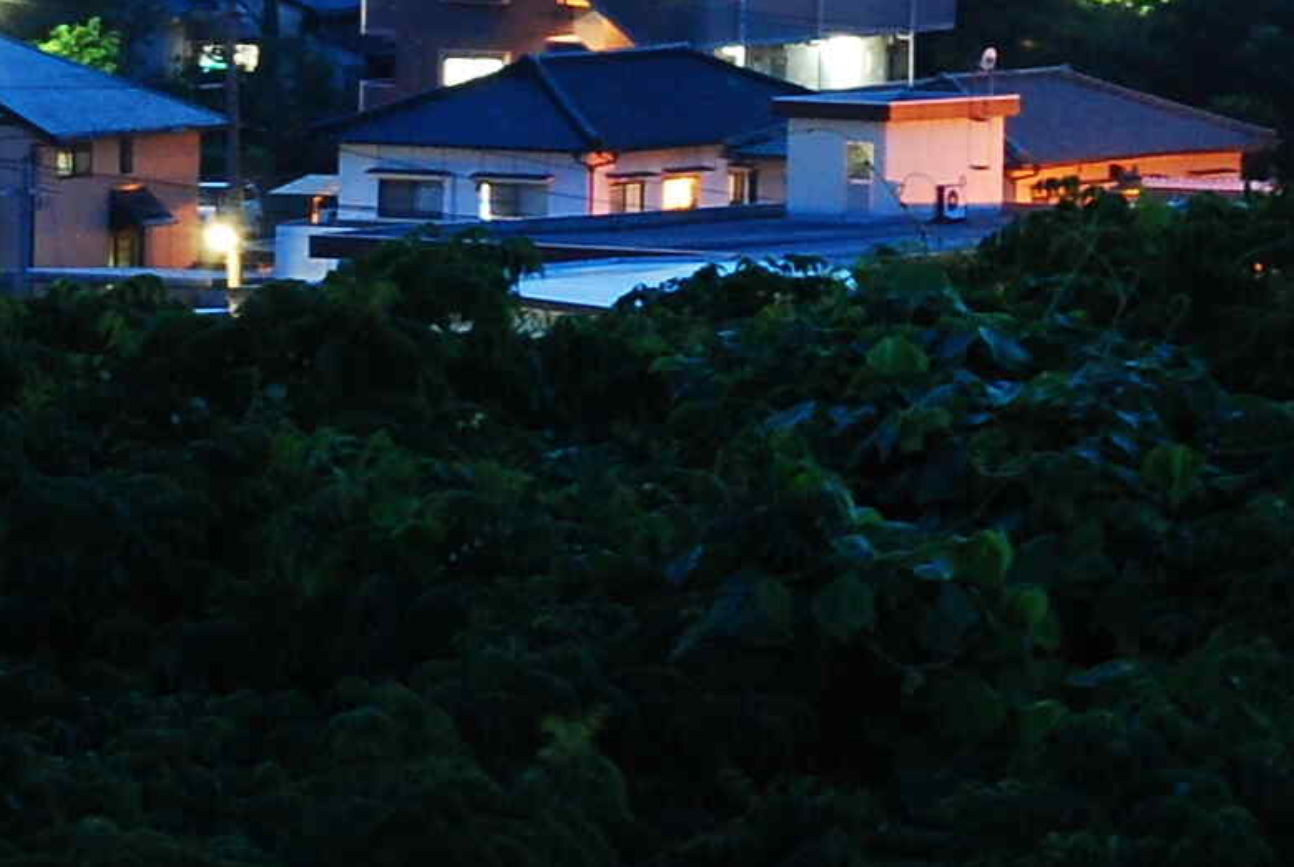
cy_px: -679
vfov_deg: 3.0
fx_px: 16631
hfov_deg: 4.4
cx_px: 1326
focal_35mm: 462
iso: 320
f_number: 10
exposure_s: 23.4
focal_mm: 62
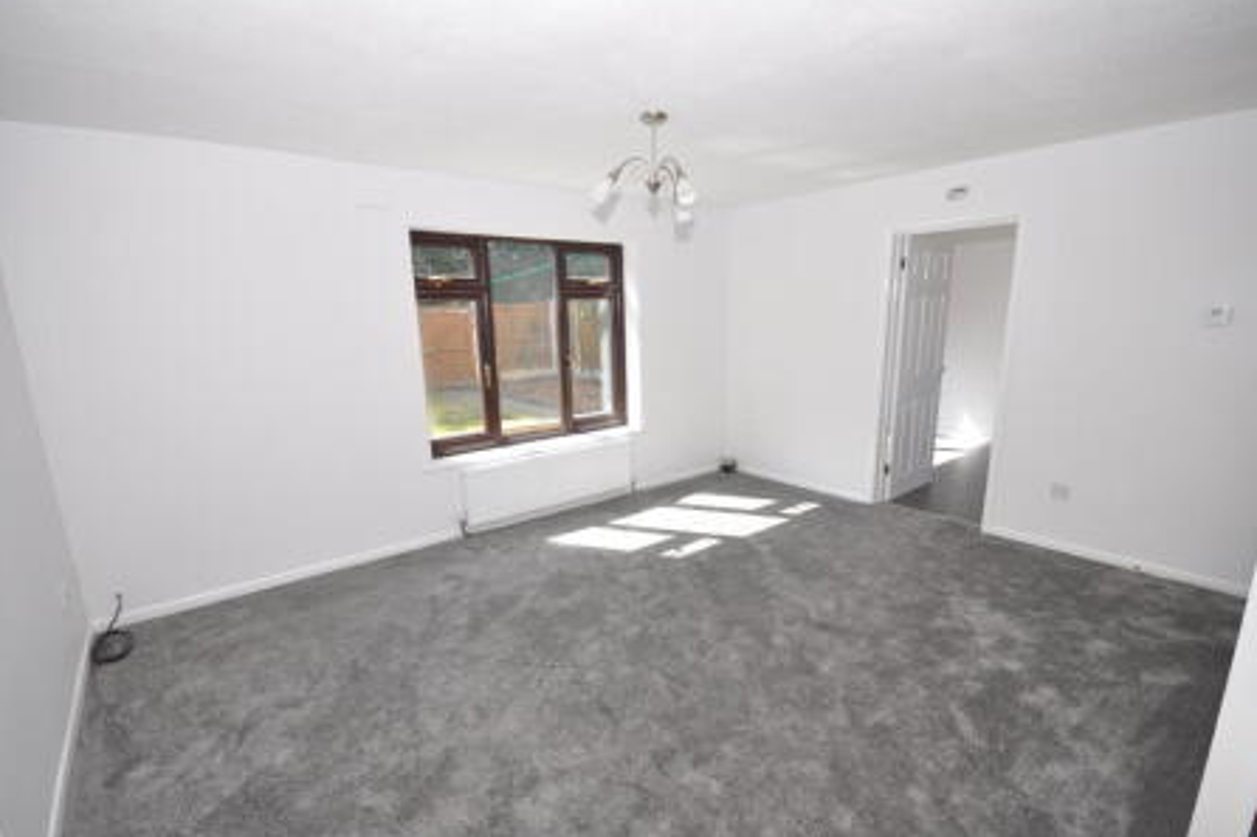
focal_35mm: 16
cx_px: 643
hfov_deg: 96.7
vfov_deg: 73.7
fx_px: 558
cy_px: 433
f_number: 5.6
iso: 360
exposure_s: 1/125
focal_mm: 10
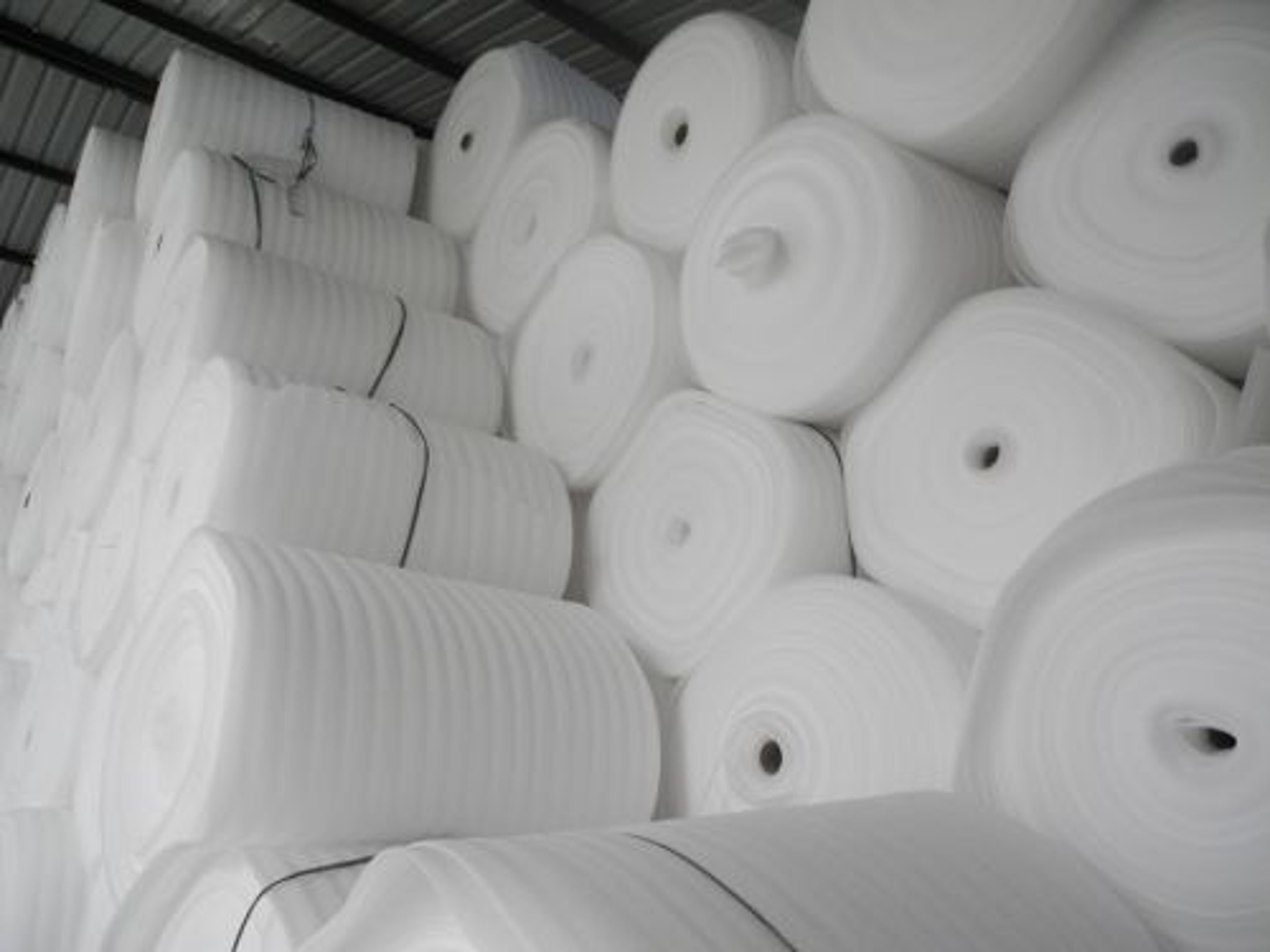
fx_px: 1027
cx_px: 635
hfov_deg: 63.4
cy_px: 476
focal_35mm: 28
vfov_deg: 49.7
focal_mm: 6
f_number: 2.8
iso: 400
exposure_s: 1/20
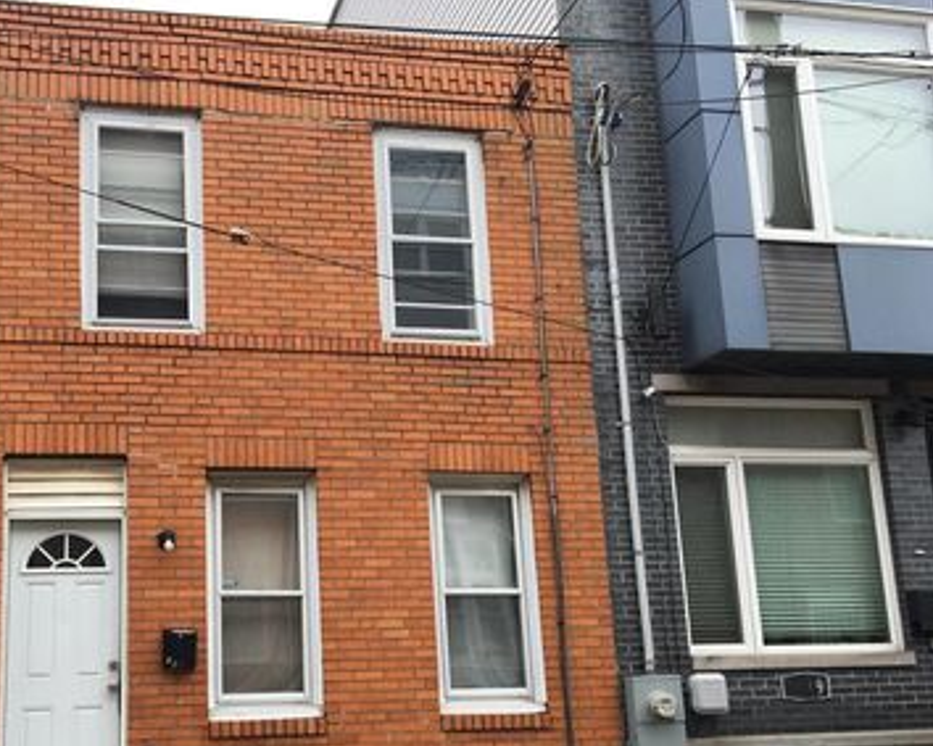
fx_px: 1104
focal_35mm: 40
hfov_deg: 44.9
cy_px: 465
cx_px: 287
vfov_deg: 37.1
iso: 25
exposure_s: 1/739
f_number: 2.2
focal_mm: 4.15
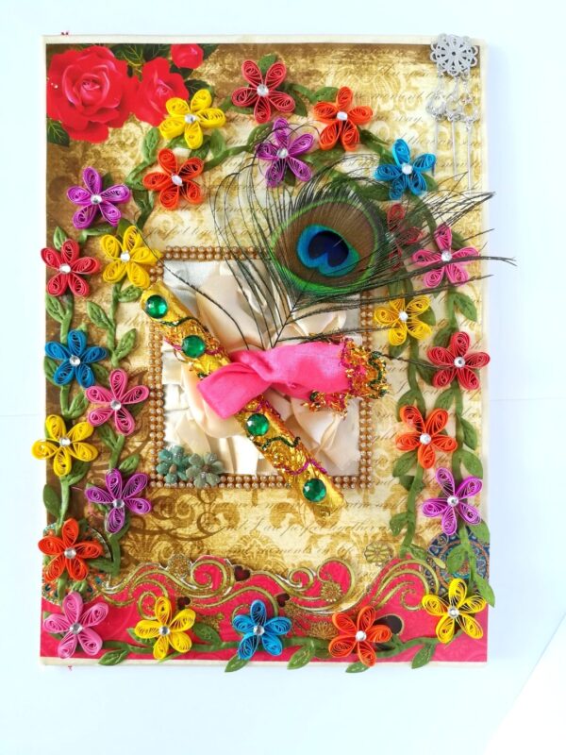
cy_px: 378
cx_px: 283
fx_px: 567
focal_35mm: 26
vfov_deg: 67.3
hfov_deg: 53.1
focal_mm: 3.83
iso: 100
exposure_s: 1/60
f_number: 2.2
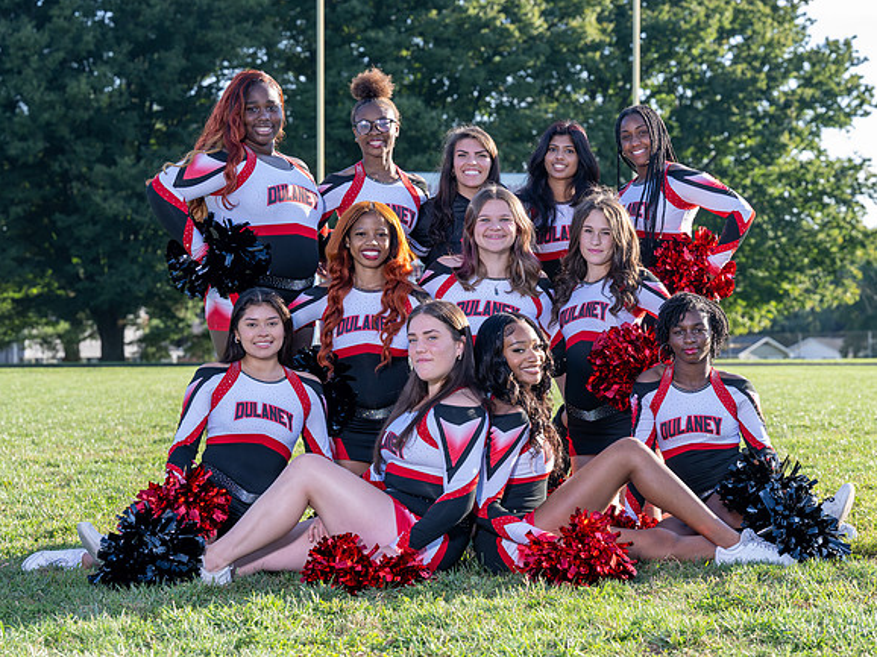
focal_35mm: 110
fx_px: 2786
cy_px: 349
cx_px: 560
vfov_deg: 13.5
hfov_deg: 17.9
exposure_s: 1/125
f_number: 5
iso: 100
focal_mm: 74
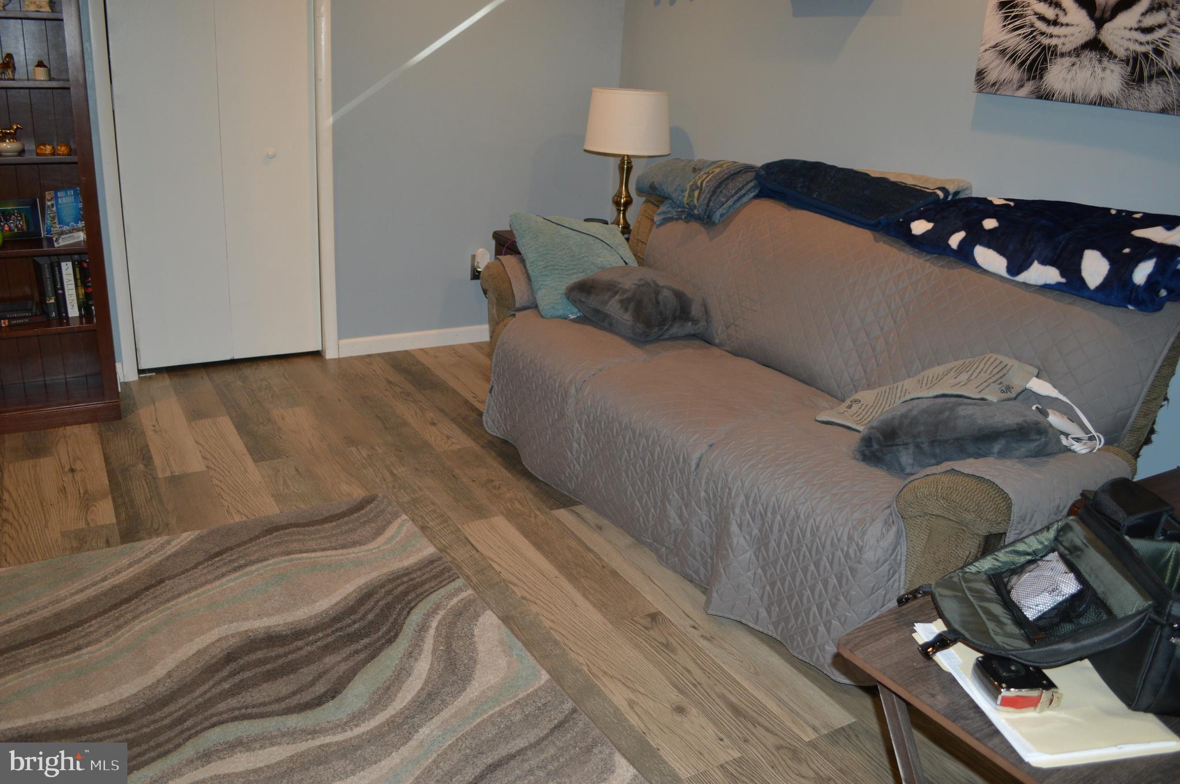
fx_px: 884
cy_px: 392
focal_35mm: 27
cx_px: 590
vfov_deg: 47.8
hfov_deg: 67.4
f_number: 3.5
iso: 450
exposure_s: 1/60
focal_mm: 18
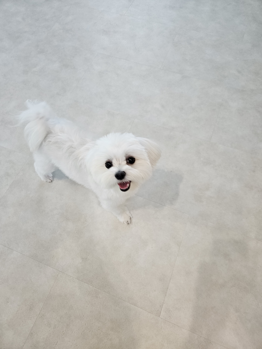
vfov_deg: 73.9
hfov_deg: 58.9
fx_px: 232
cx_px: 131
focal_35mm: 23
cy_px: 174
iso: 200
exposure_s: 1/120
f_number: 1.8
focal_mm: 5.4
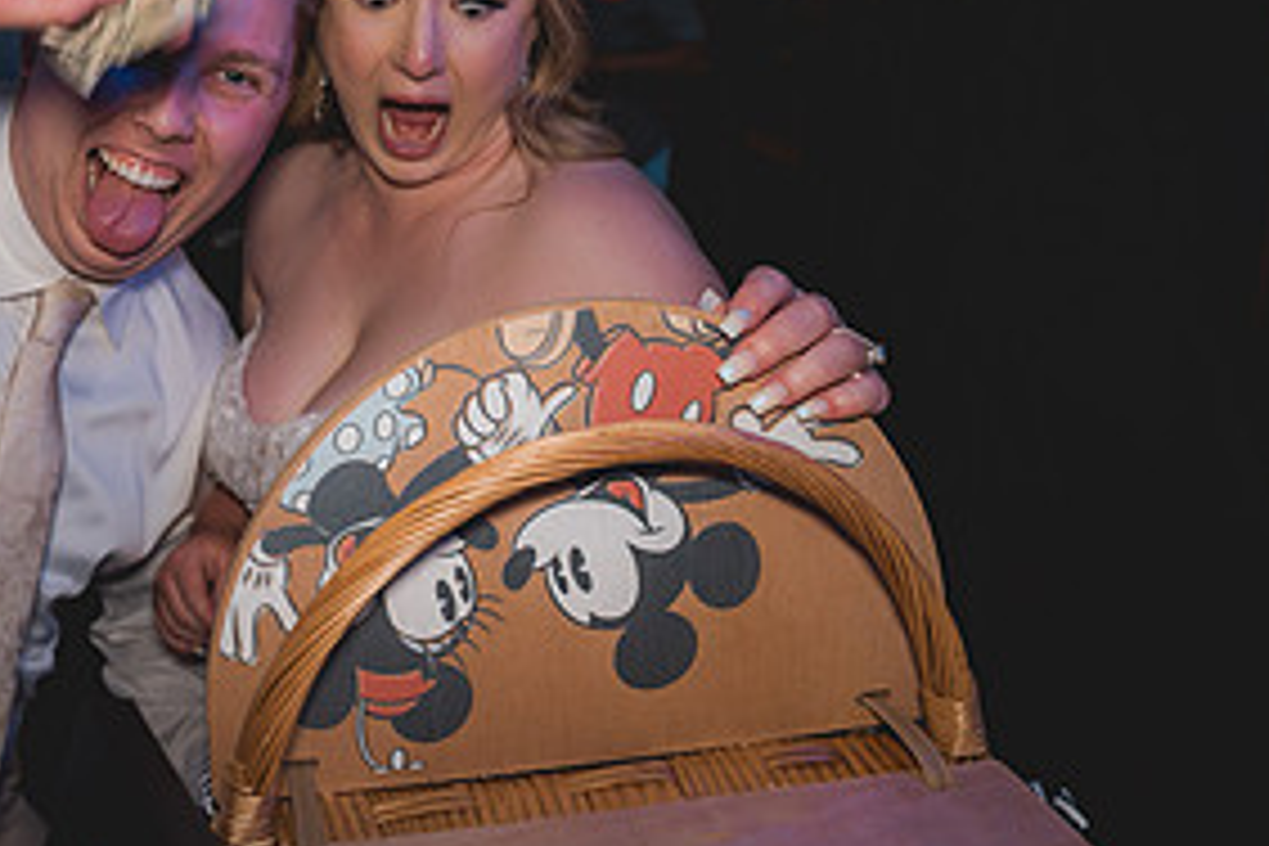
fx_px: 1304
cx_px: 225
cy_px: 191
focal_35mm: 37
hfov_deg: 48.5
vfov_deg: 35.0
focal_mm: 18
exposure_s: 1/50
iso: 1250
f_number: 2.8
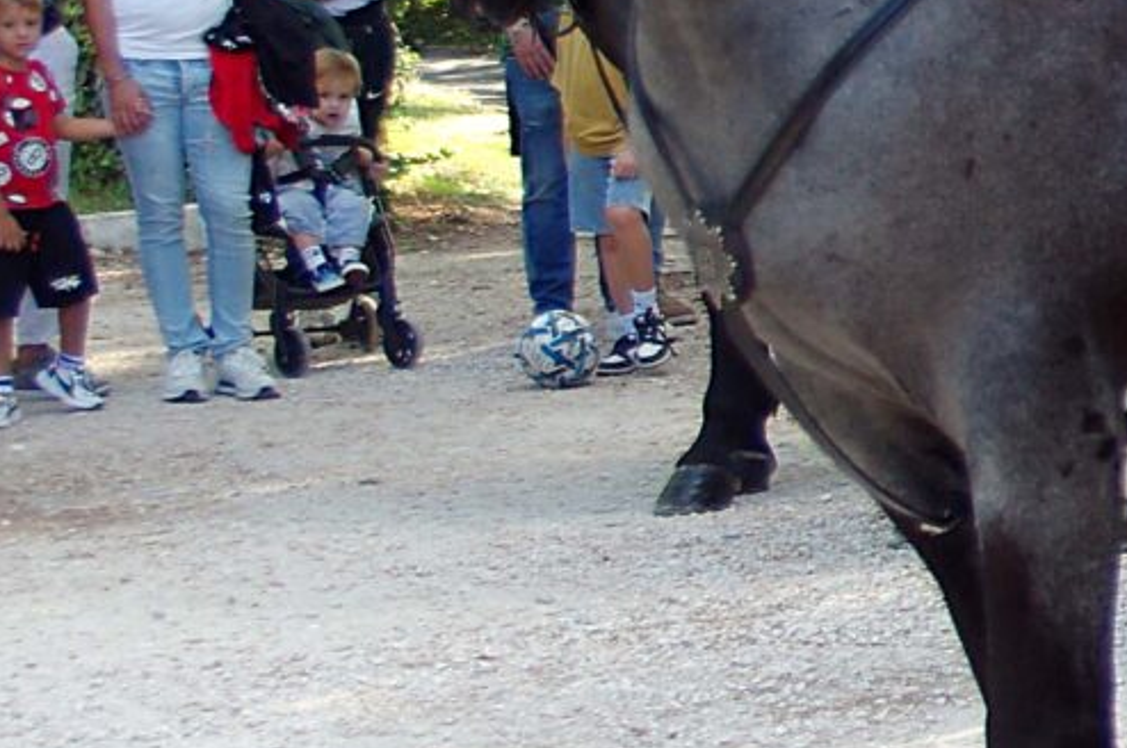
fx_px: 5346
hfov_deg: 11.2
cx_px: 2003
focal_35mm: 171
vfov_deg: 8.0
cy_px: -23
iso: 200
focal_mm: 22
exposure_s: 1/250
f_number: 5.6
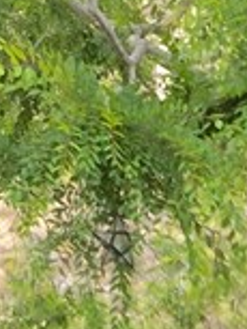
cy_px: 729
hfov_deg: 7.4
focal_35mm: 194
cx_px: 460
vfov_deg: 9.3
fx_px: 1843
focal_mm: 4.15
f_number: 2.2
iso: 32
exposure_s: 1/327
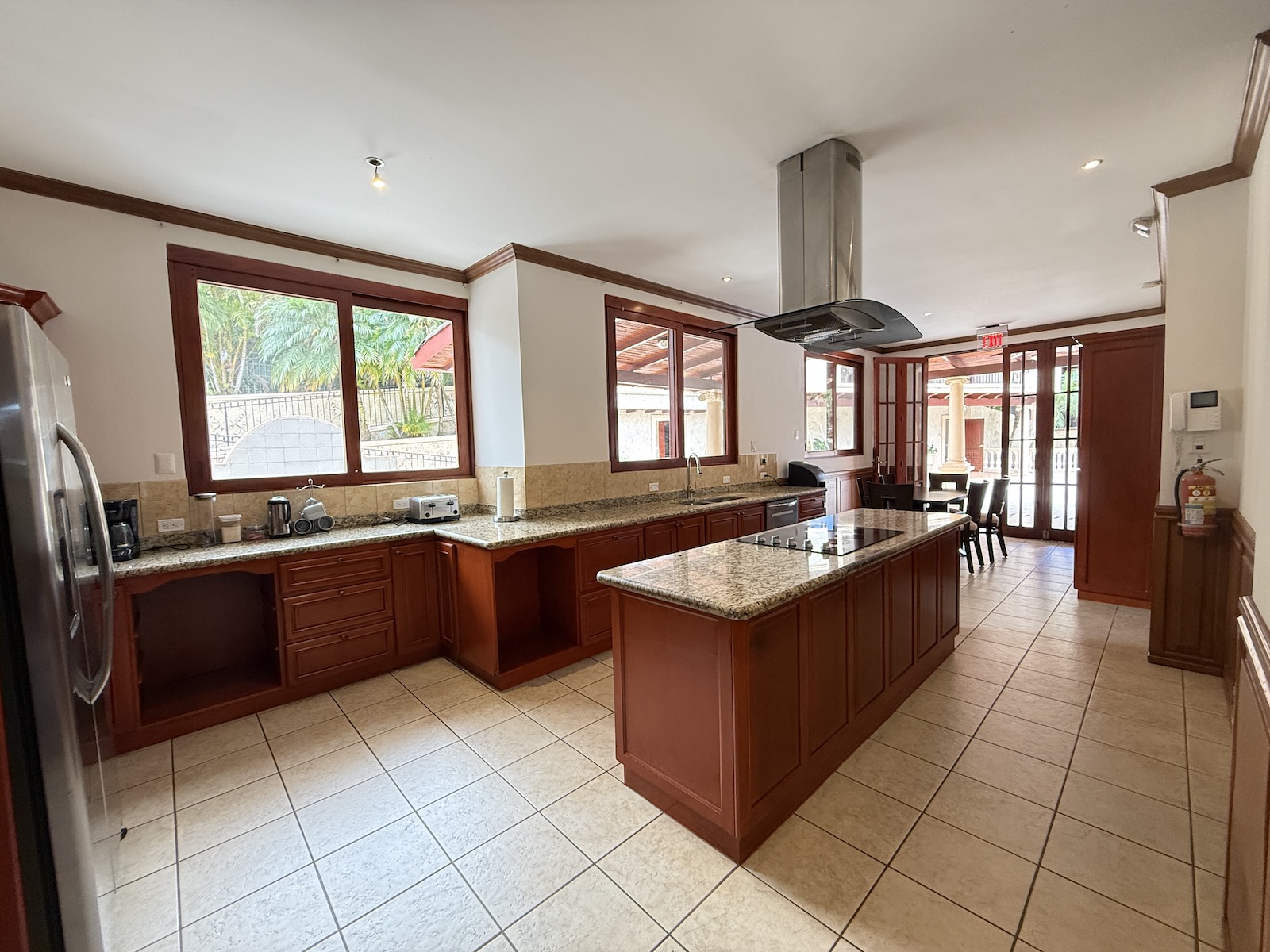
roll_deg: +1.8
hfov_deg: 102.1
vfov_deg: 85.7
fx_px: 514
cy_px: 476
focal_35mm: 14
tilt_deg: -3.9
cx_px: 635
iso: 320
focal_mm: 2.22
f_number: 2.2
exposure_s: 1/99
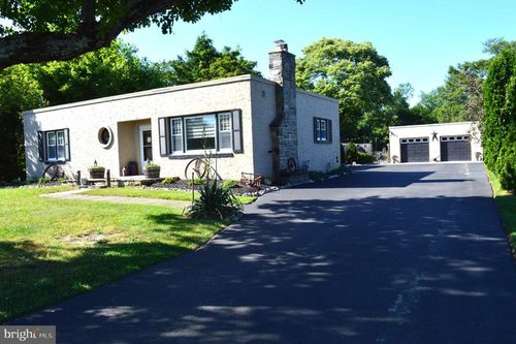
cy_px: 172
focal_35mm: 27
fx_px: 387
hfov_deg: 67.4
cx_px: 258
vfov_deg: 47.9
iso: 400
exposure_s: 1/250
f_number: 10
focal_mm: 18
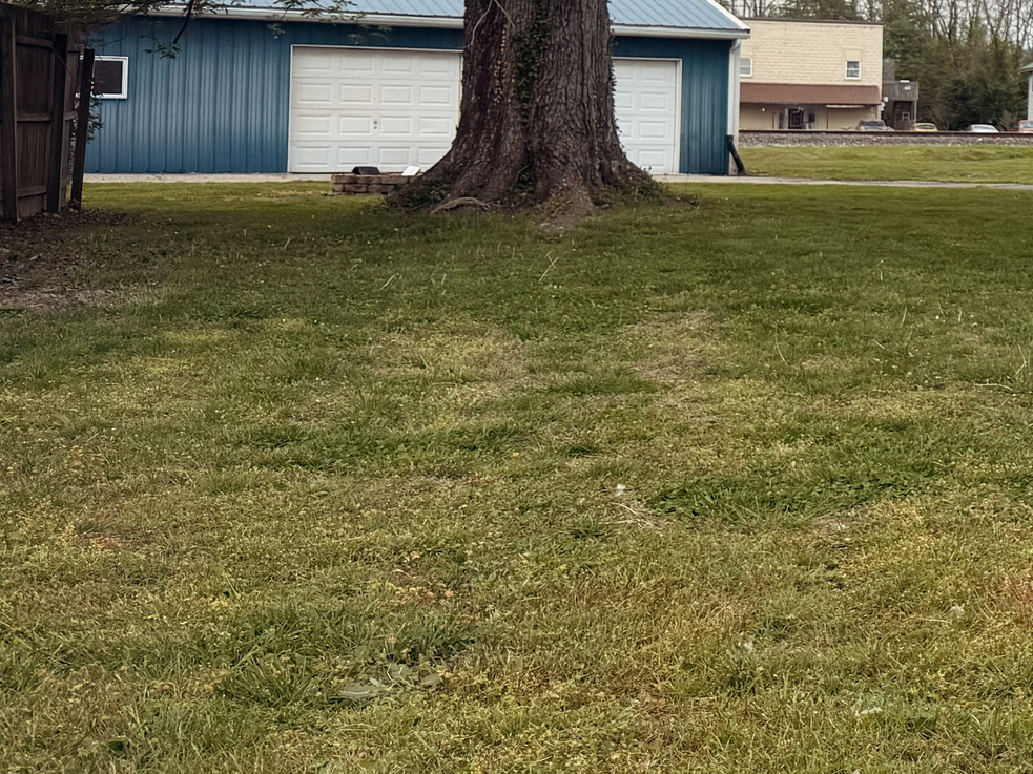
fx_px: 2238
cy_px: 66
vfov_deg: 19.3
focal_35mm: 75
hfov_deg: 21.6
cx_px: 1565
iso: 80
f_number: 1.78
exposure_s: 1/2445
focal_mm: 6.76
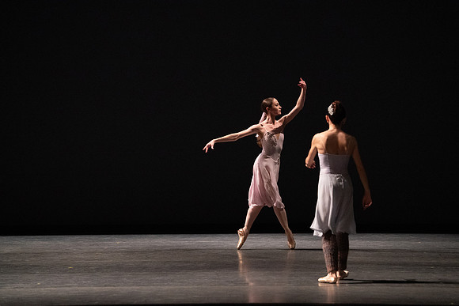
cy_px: 153
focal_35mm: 200
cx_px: 230
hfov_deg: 10.3
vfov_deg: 6.9
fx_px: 2550
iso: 12800
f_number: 5
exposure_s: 1/400
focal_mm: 200
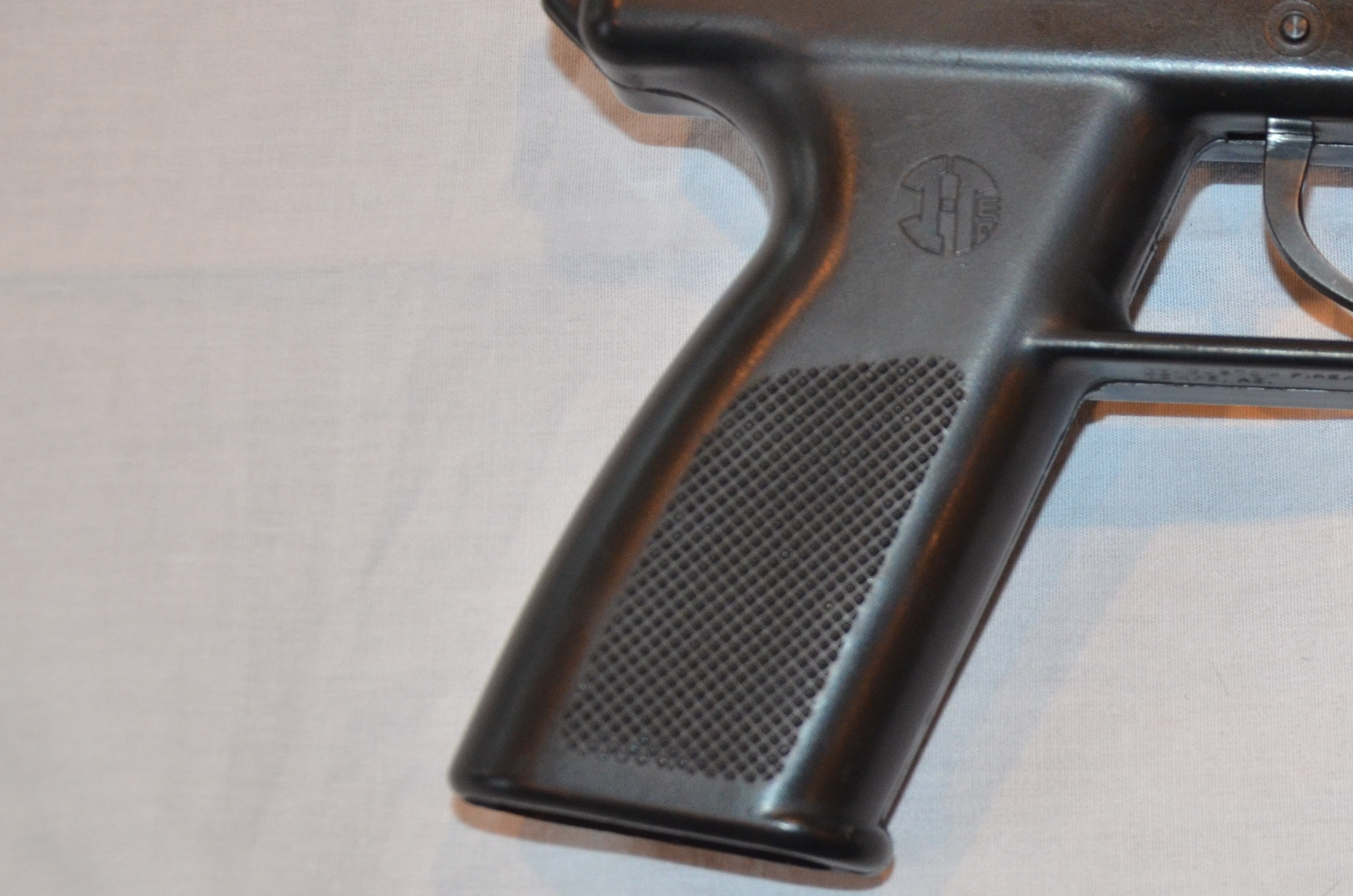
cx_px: 1465
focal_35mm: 100
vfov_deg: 13.6
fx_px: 3750
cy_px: 456
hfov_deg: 19.6
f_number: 4.2
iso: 800
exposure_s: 1/60
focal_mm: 30
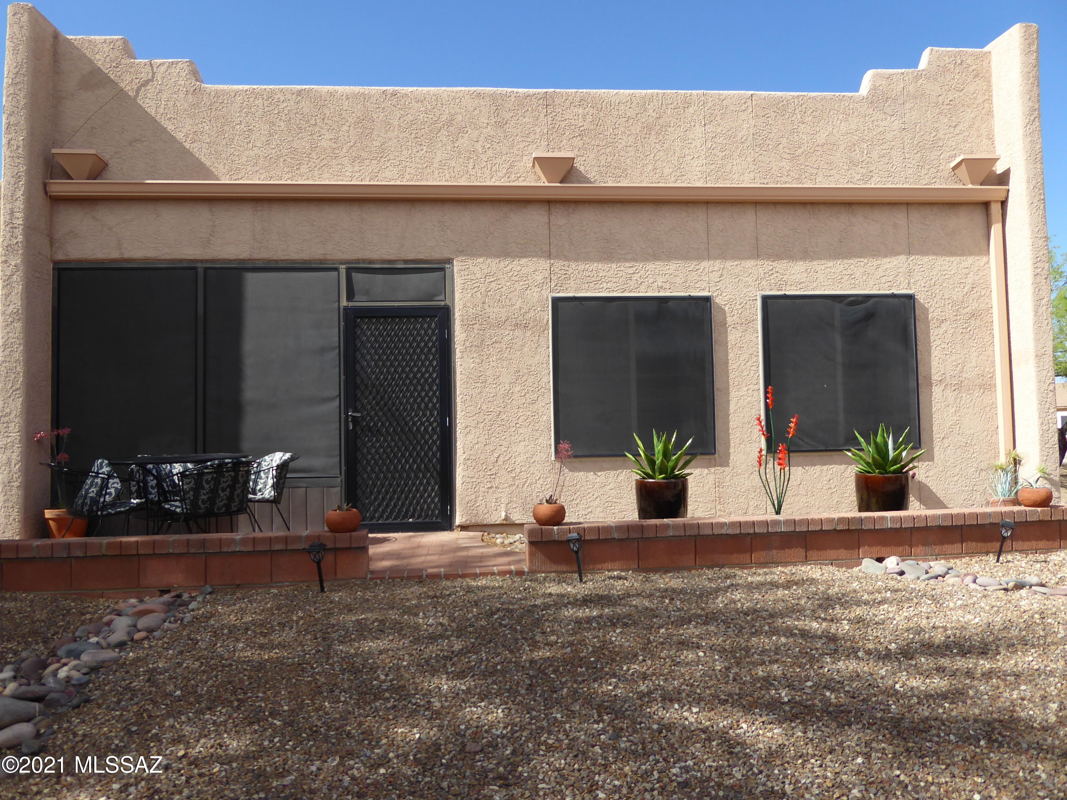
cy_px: 400
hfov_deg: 69.4
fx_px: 771
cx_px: 534
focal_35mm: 25
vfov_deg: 54.9
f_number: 3.3
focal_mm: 4.3
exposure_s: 1/640
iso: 80
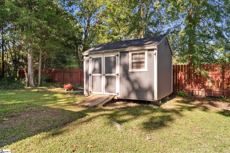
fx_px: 153
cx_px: 115
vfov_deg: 53.1
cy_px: 76
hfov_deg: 73.7
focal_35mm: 24
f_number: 6.3
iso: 400
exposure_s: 1/50
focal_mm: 24
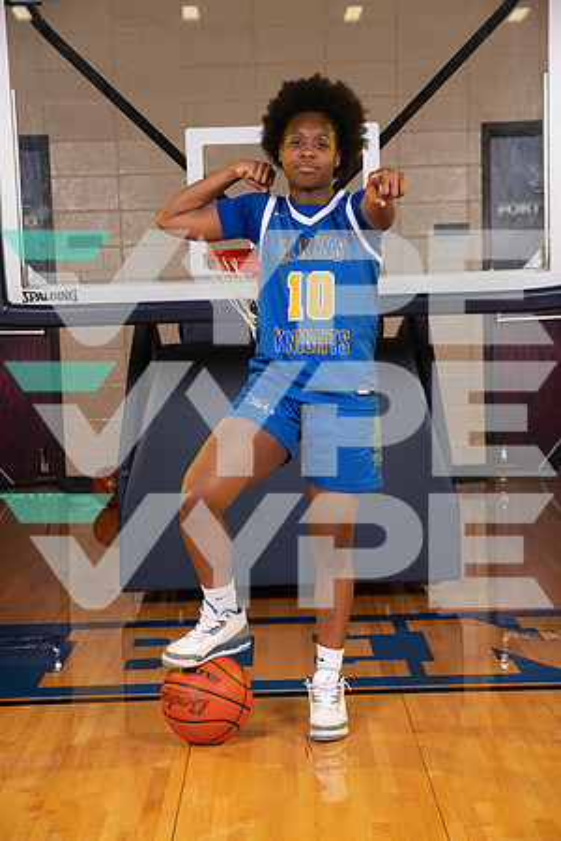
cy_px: 420
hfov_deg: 22.6
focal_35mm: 60
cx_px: 280
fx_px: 1402
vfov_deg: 33.4
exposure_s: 1/320
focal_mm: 60
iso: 320
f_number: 7.1
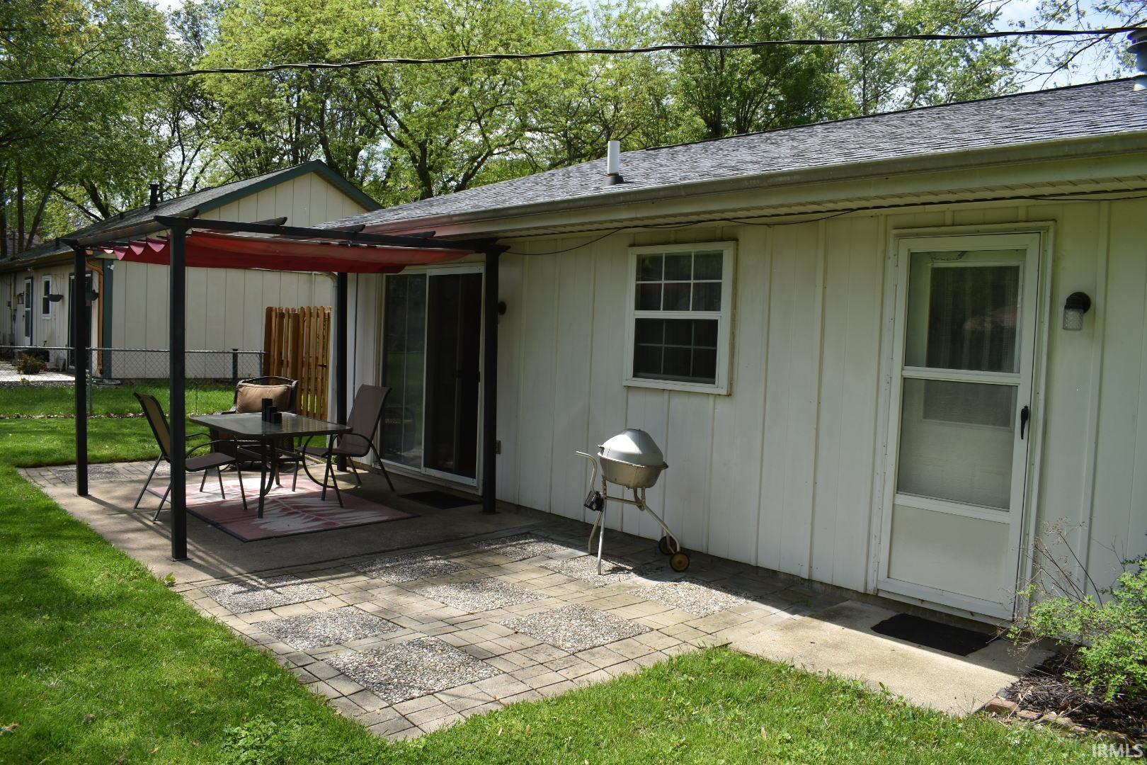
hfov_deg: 67.4
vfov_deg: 47.9
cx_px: 574
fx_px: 860
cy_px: 382
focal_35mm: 27
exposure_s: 1/250
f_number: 8
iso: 125
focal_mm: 18
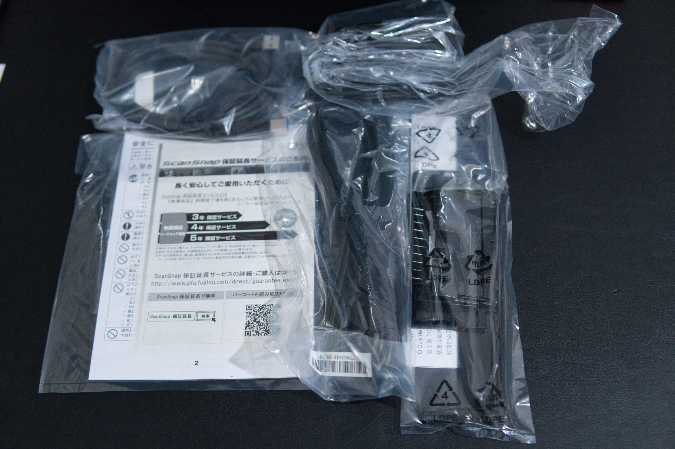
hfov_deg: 43.6
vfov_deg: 29.8
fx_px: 843
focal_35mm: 45
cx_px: 338
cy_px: 224
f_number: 2.5
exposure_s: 1/125
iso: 2500
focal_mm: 30
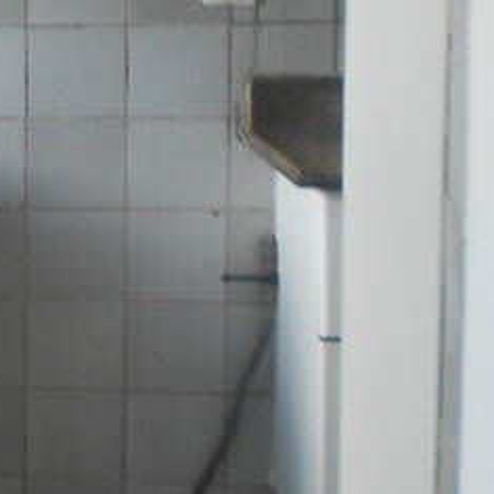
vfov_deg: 12.4
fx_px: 2260
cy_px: 75
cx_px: -902
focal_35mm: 140
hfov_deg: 9.9
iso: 80
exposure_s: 1/30
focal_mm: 4.6
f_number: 3.2
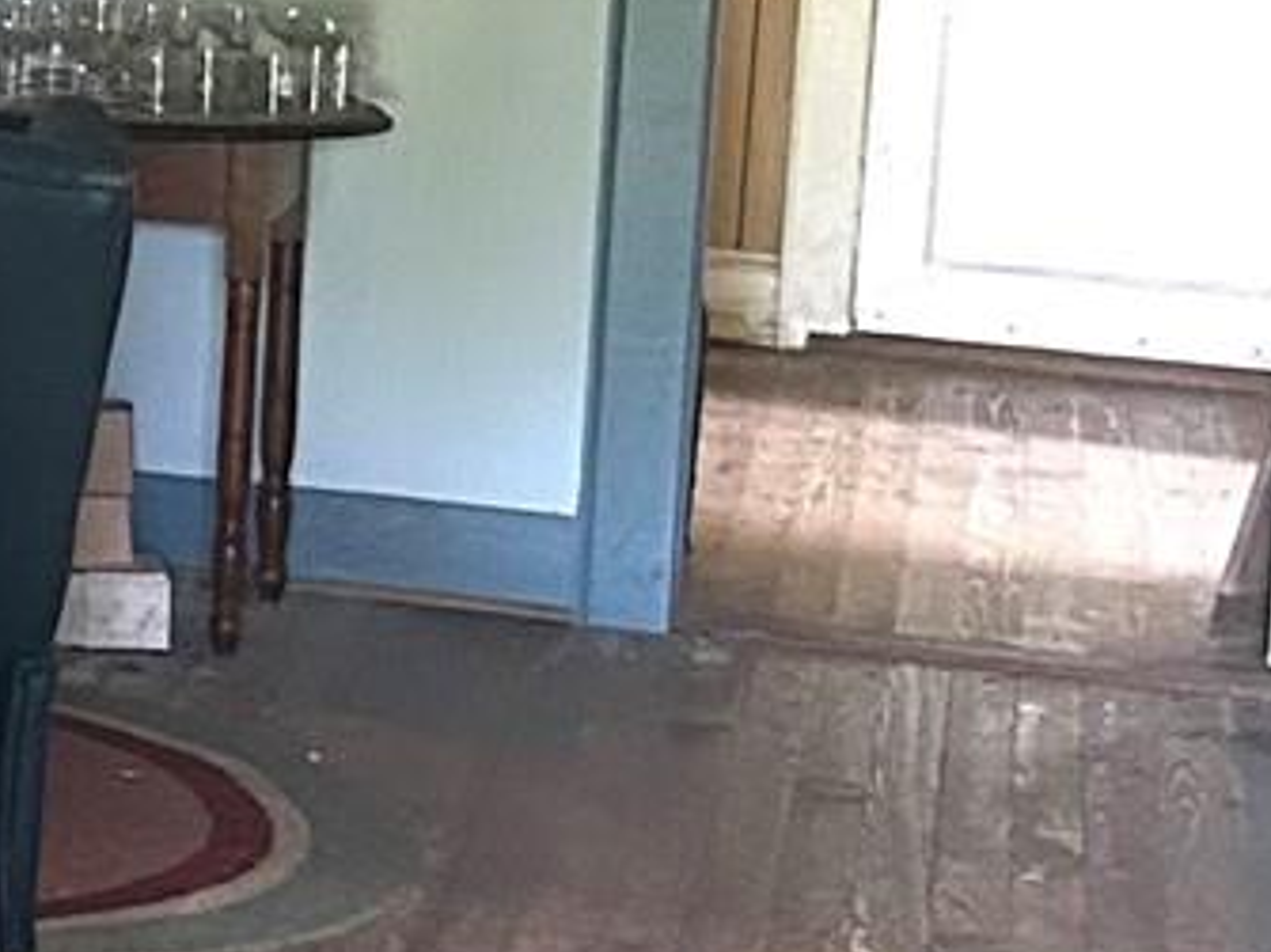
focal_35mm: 159
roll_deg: -1.9
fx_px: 5836
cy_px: -148
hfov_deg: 10.7
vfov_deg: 9.2
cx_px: -1749
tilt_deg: -5.6
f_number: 1.5
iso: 400
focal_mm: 5.7
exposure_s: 1/60
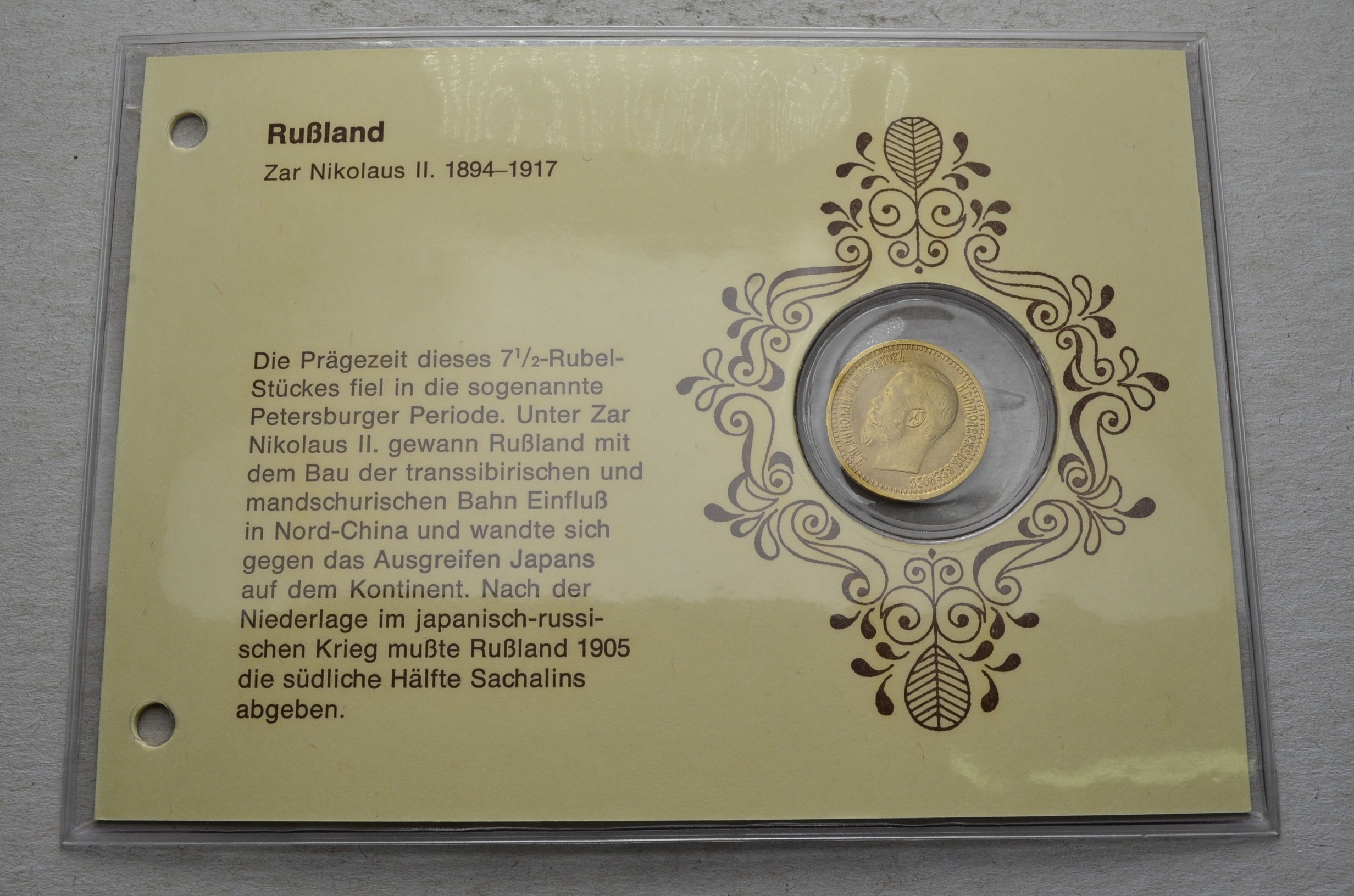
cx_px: 677
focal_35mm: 39
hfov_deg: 49.6
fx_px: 1464
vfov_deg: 34.1
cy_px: 448
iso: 400
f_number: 14
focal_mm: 26
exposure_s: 1/250
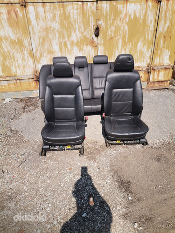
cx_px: 88
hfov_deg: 53.1
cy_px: 116
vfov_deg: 67.3
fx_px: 175
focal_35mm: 26
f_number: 1.8
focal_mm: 4.75
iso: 50
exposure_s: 1/1828
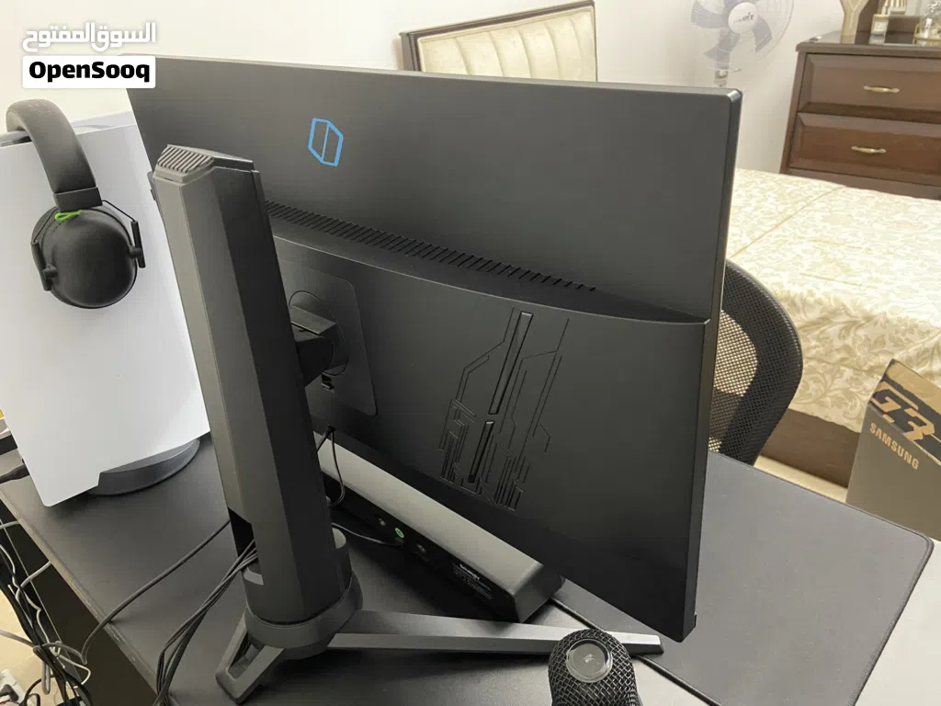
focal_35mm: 26
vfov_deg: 53.1
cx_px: 470
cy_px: 353
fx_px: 707
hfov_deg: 67.3
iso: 500
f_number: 1.8
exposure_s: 1/25
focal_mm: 4.25
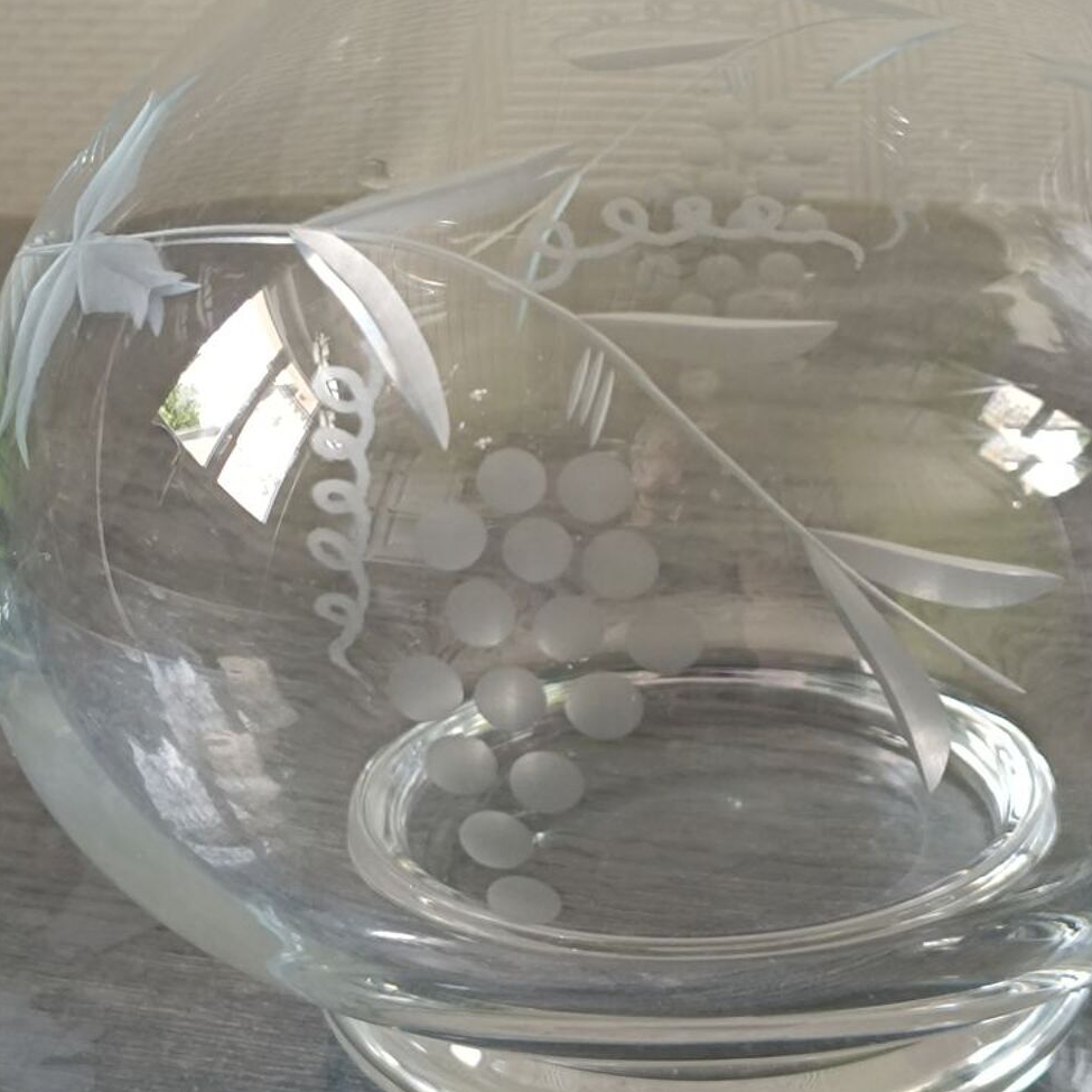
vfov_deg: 55.4
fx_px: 1035
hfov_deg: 55.6
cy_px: 473
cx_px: 540
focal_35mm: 29
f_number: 1.88
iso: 449
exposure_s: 1/50.1
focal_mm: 5.59
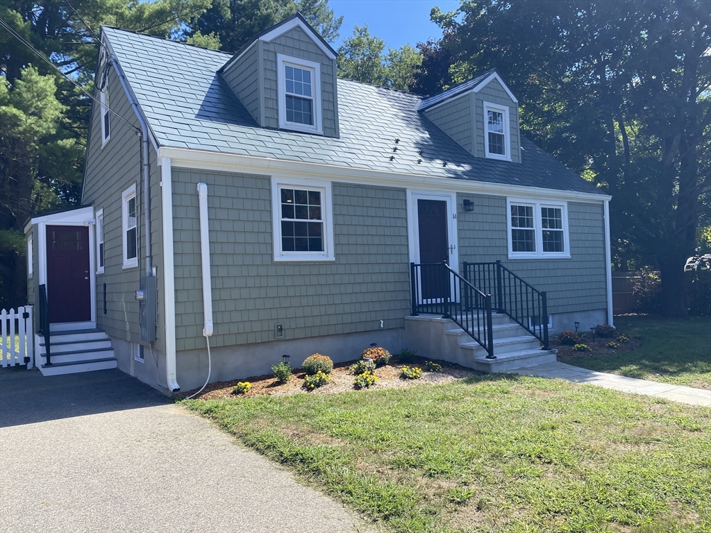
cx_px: 356
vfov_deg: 53.1
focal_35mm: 26
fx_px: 534
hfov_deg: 67.3
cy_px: 266
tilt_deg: +1.4
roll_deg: +2.8
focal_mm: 4.25
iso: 32
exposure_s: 1/1412
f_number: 1.8
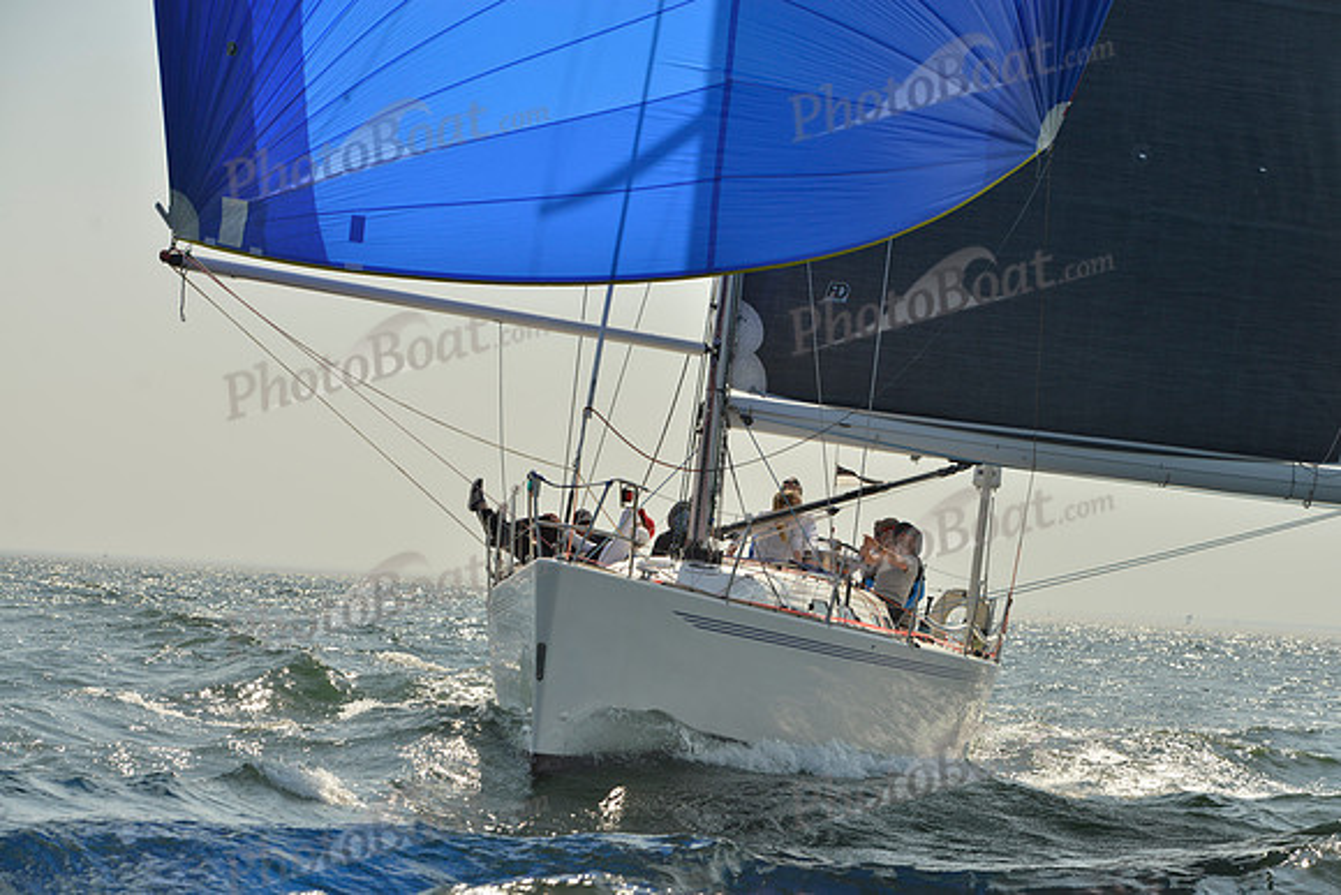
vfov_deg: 12.5
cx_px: 670
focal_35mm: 110
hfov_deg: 18.6
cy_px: 448
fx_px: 4098
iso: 200
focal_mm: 110
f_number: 9
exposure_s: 1/1250
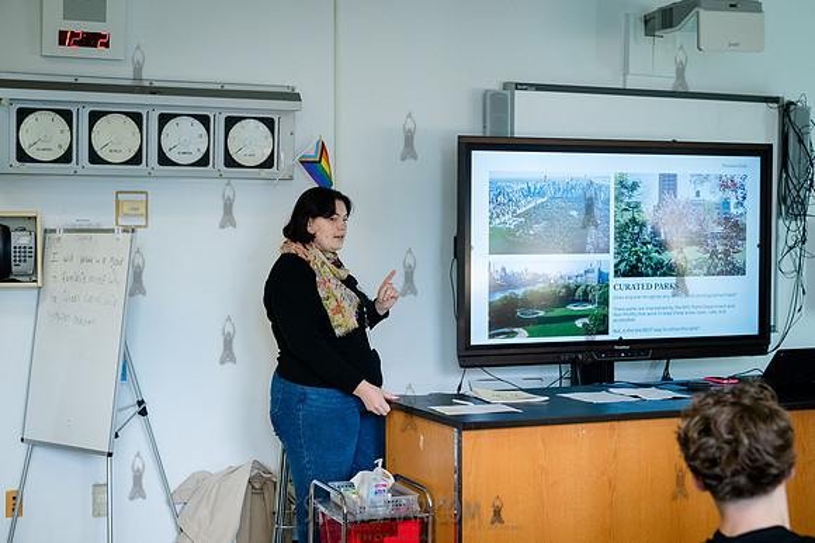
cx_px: 408
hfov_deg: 36.0
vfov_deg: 24.4
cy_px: 272
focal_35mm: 55
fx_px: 1253
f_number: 4
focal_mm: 54
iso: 6400
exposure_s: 1/640
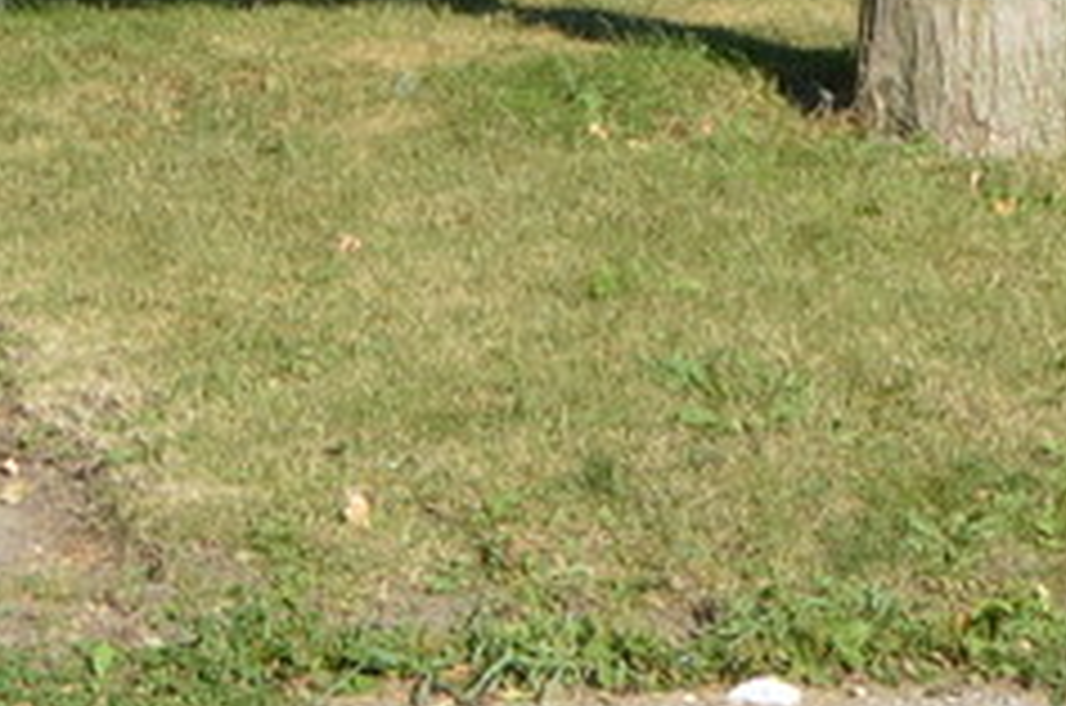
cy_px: -1061
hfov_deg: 9.5
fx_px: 6088
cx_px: -918
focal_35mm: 206
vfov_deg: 6.3
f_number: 7.1
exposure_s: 1/200
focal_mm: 20
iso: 100
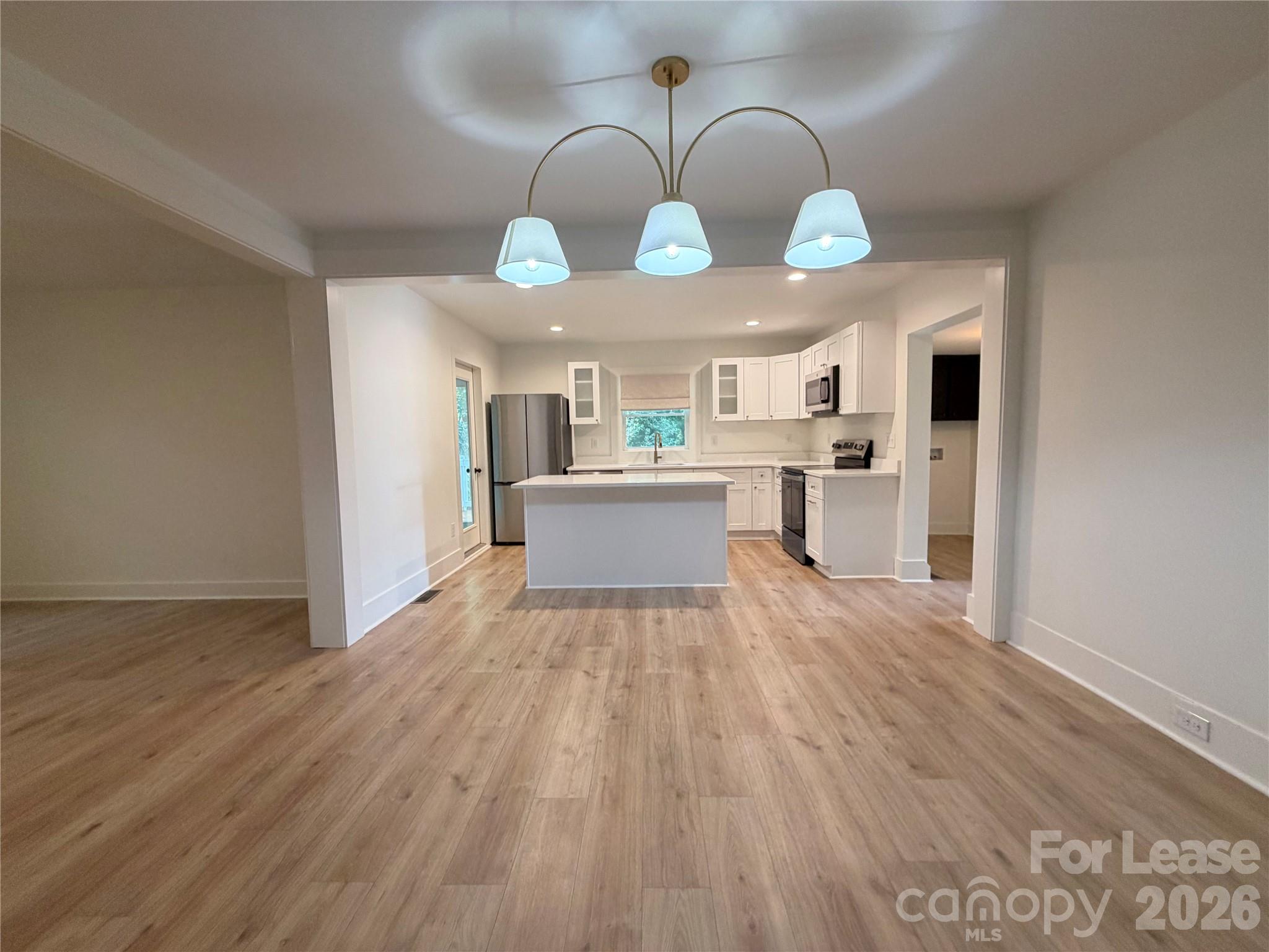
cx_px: 634
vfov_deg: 85.7
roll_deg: +2.6
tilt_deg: -4.4
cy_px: 476
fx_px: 513
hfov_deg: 102.1
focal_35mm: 14
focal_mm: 2.22
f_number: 2.2
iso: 200
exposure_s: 1/60
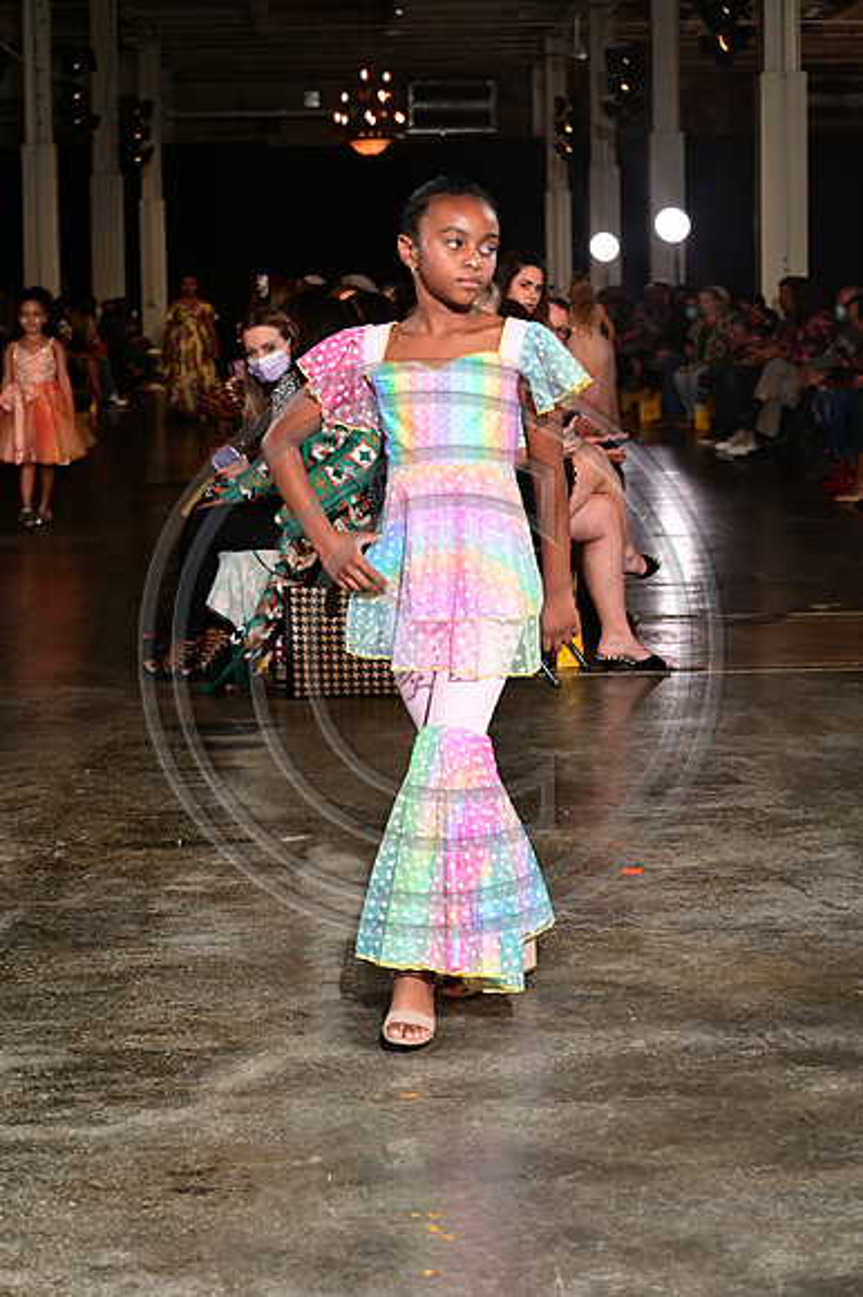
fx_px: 2520
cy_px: 648
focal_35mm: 70
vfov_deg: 28.9
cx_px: 432
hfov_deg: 19.4
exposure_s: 1/160
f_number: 6.3
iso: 1000
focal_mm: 70
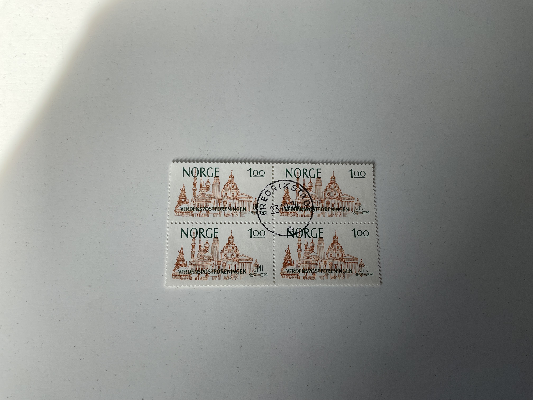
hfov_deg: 61.7
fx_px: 447
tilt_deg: -78.9
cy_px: 200
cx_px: 266
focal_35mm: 29
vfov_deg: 48.2
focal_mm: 3
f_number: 1.8
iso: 16
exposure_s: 1/130
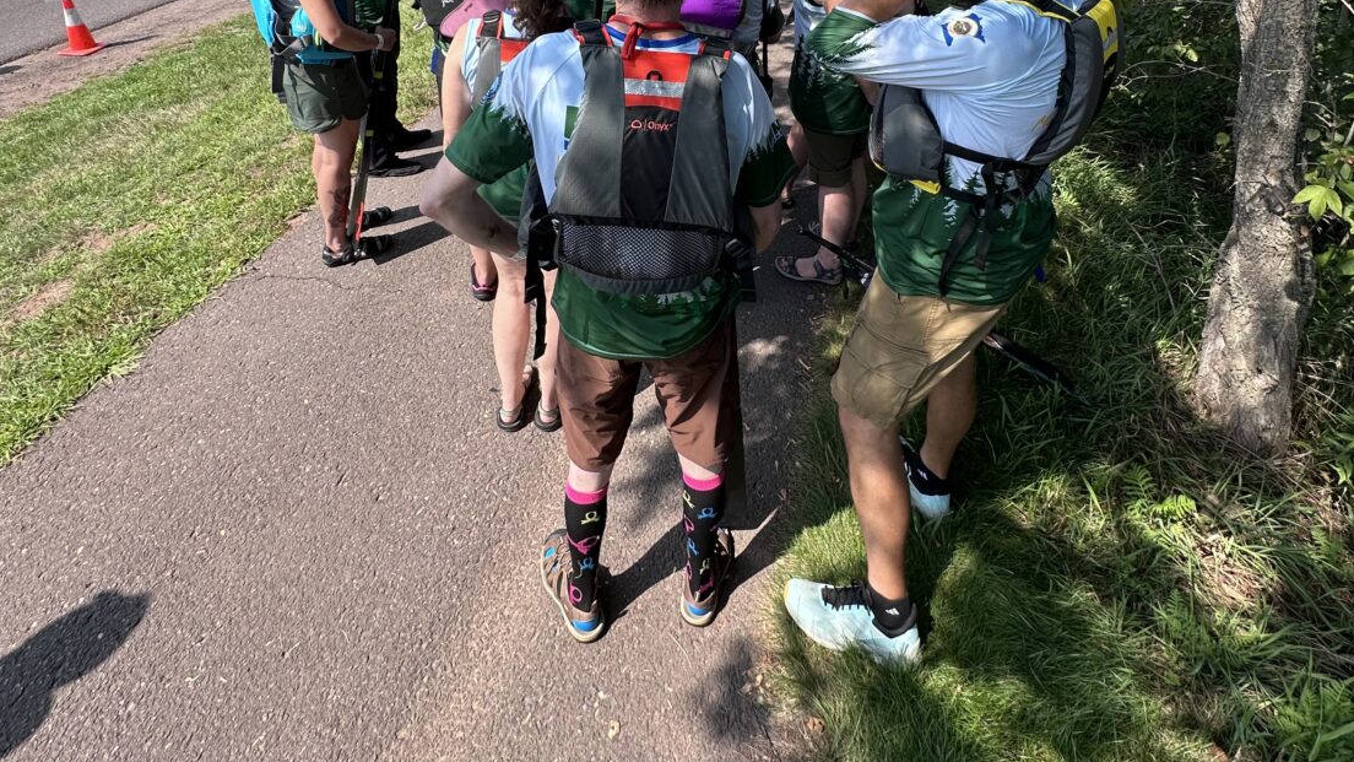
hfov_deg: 83.8
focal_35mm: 21
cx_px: 687
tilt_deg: -21.9
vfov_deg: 48.0
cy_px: 76
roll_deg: -1.0
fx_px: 754
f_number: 2.2
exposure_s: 1/725
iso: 40
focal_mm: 2.22
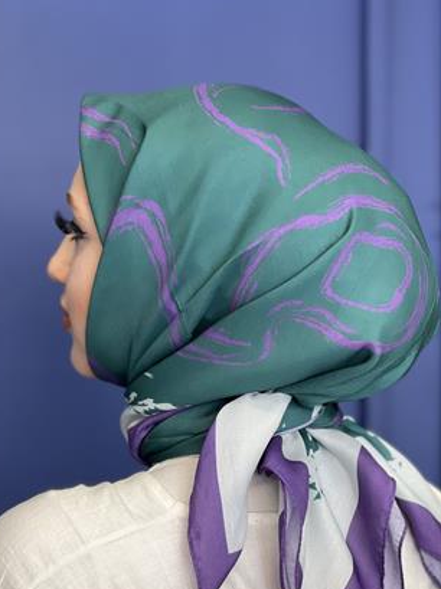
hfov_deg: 15.1
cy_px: 363
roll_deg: +0.0
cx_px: 239
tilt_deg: -3.9
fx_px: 1667
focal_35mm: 98
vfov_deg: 20.0
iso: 80
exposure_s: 1/100
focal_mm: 9
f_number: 2.8
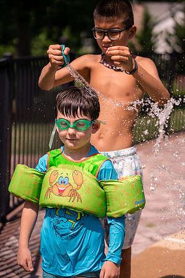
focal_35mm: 85
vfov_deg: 23.9
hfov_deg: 16.1
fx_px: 655
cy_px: 139
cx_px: 92
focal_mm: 85
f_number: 3.2
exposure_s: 1/4000
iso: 200
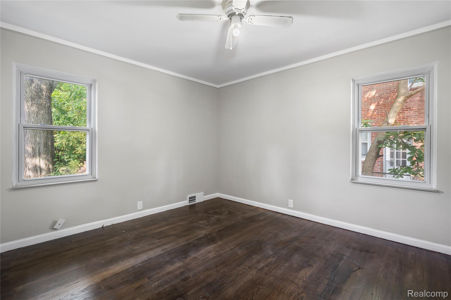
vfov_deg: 73.7
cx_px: 226
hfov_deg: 96.7
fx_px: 200
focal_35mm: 16
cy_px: 150
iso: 100
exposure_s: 1/4
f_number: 4
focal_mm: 16
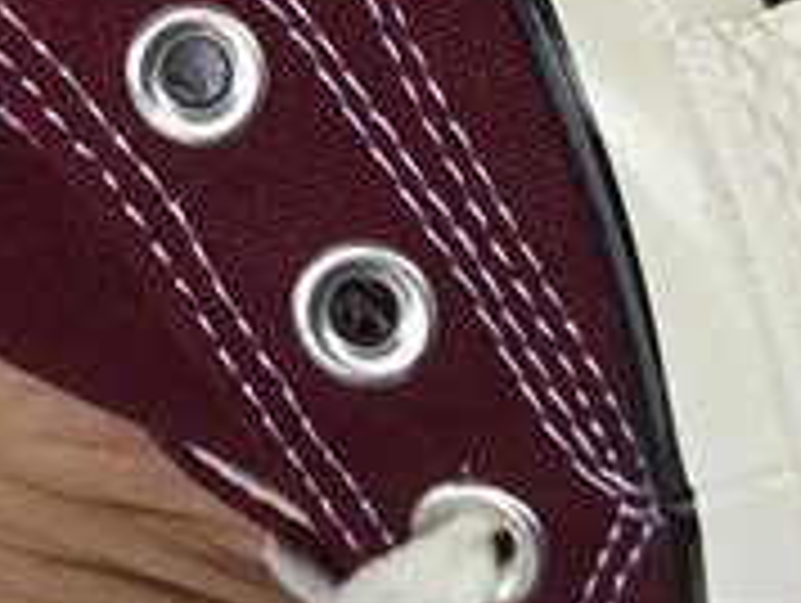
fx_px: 3221
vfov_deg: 9.7
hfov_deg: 13.7
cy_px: -734
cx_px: -225
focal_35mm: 139
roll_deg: +27.1
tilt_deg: -40.1
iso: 25
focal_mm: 3.3
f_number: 2.4
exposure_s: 1/590
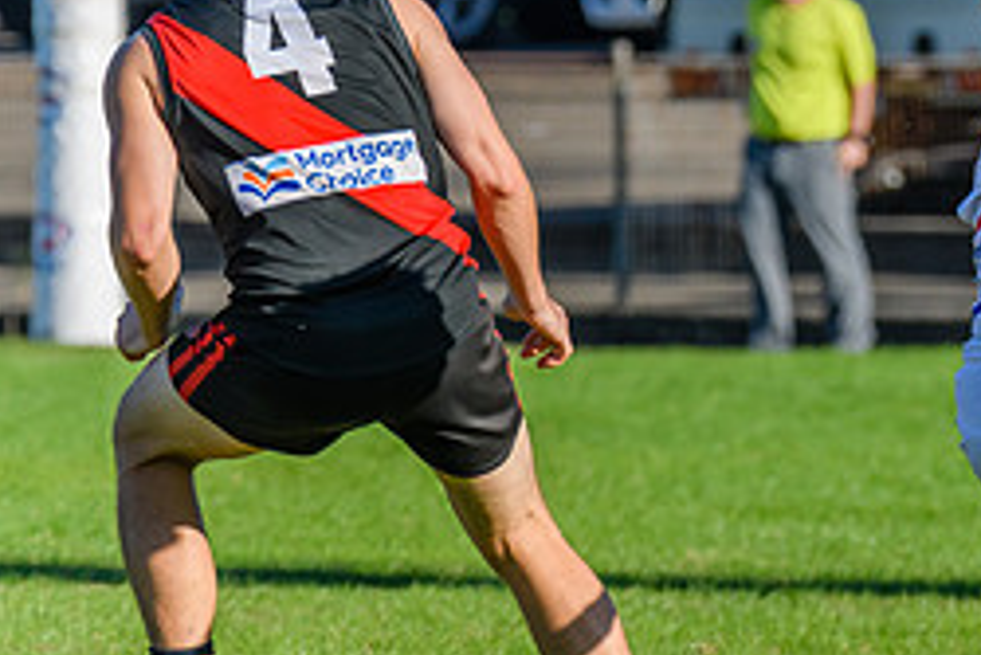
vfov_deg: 1.5
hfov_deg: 2.2
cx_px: 1280
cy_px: 165
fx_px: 25029
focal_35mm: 918
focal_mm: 350
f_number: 8
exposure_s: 1/2000
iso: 800
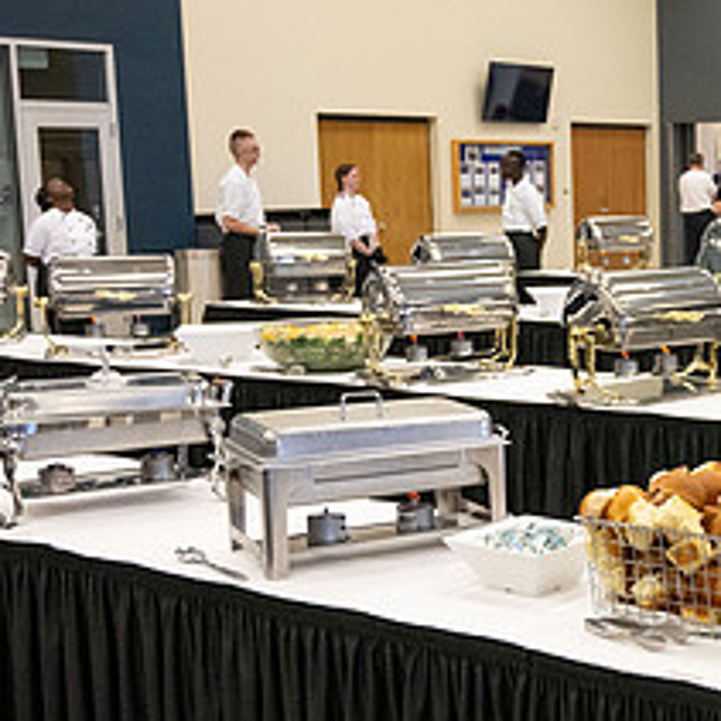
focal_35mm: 66
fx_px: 1555
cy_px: 418
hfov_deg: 24.6
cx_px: 758
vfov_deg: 26.1
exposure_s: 1/250
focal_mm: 24
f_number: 4
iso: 3200
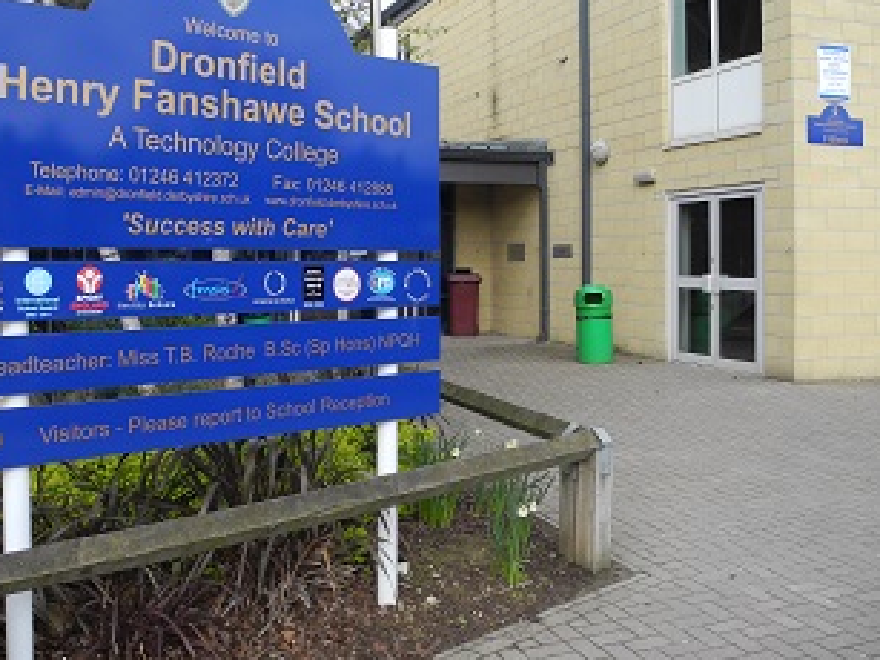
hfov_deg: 49.9
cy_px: 253
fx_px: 940
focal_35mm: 37
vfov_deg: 38.4
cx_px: 355
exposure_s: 1/740
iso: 100
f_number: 2.8
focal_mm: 6
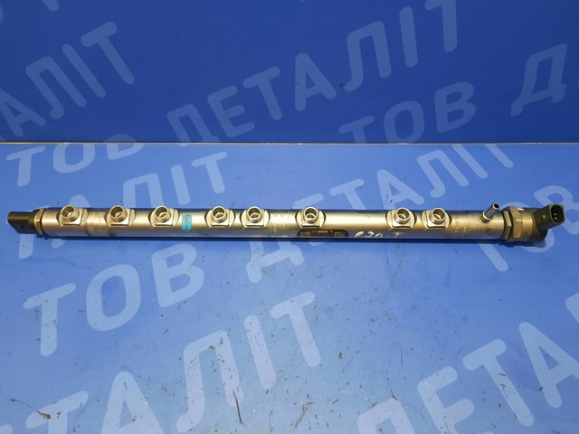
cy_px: 217
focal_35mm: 25
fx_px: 418
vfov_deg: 54.9
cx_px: 290
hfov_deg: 69.4
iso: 400
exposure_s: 1/33
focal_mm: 4.6
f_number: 2
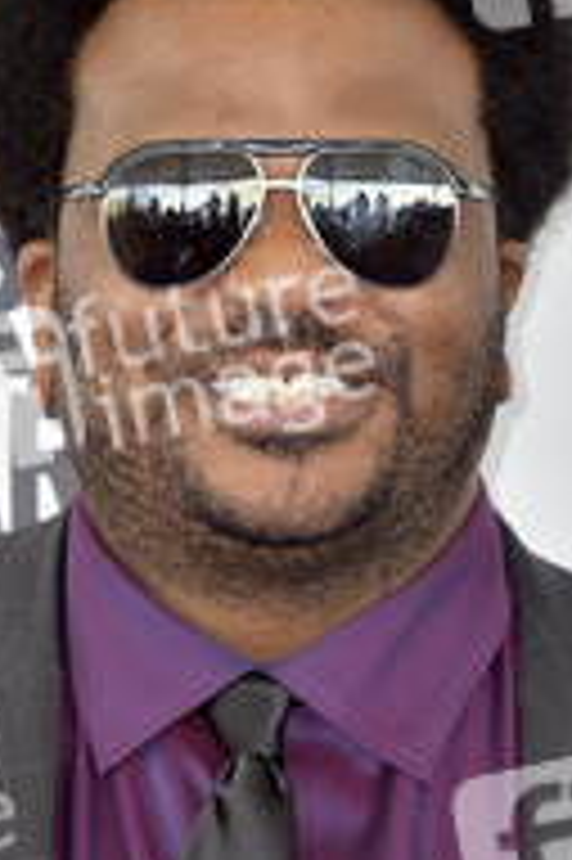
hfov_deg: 4.0
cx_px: 277
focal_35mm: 346
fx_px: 8261
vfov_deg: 6.0
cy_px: 599
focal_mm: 165
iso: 500
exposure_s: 1/320
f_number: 6.3
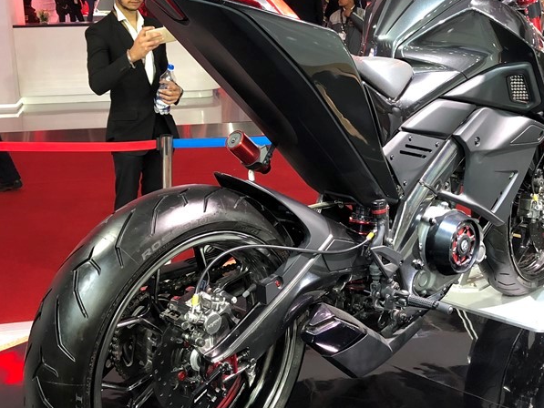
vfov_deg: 30.3
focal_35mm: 48
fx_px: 754
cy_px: 191
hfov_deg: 39.6
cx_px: 291
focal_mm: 4
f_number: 1.8
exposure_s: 1/15
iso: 64
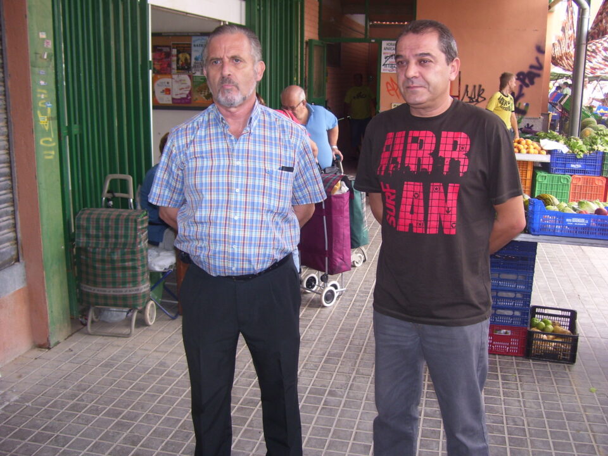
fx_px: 650
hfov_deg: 50.1
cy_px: 228
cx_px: 304
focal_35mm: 37
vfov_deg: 38.7
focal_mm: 6
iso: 80
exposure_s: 1/60
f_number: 2.7
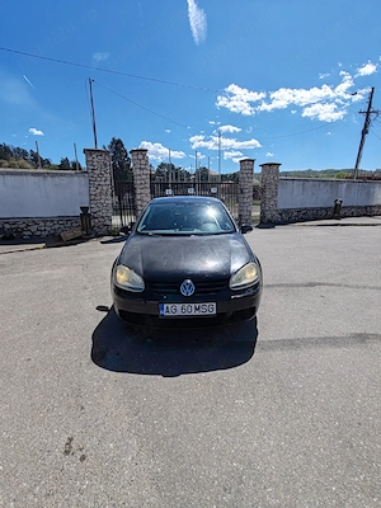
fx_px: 235
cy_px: 254
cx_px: 190
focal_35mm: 16
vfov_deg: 94.5
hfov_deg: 78.1
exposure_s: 1/2400
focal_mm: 1.96
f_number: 2.2
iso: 50
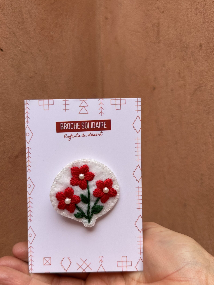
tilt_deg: +0.5
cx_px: 98
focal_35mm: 29
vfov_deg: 61.1
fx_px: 239
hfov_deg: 48.2
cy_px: 171
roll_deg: -0.1
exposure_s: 1/121
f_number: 1.78
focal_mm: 6.86
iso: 64
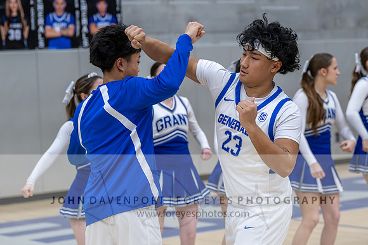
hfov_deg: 18.1
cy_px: 106
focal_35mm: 113
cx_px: 210
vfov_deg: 12.1
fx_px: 1155
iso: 5600
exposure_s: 1/1000
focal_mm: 75
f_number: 2.8
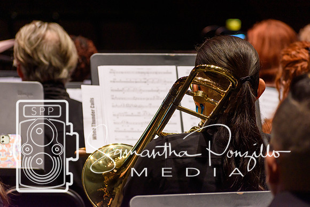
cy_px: 104
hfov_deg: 11.2
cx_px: 155
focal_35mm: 183
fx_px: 1576
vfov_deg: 7.5
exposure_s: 1/200
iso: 800
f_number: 4.8
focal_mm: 122
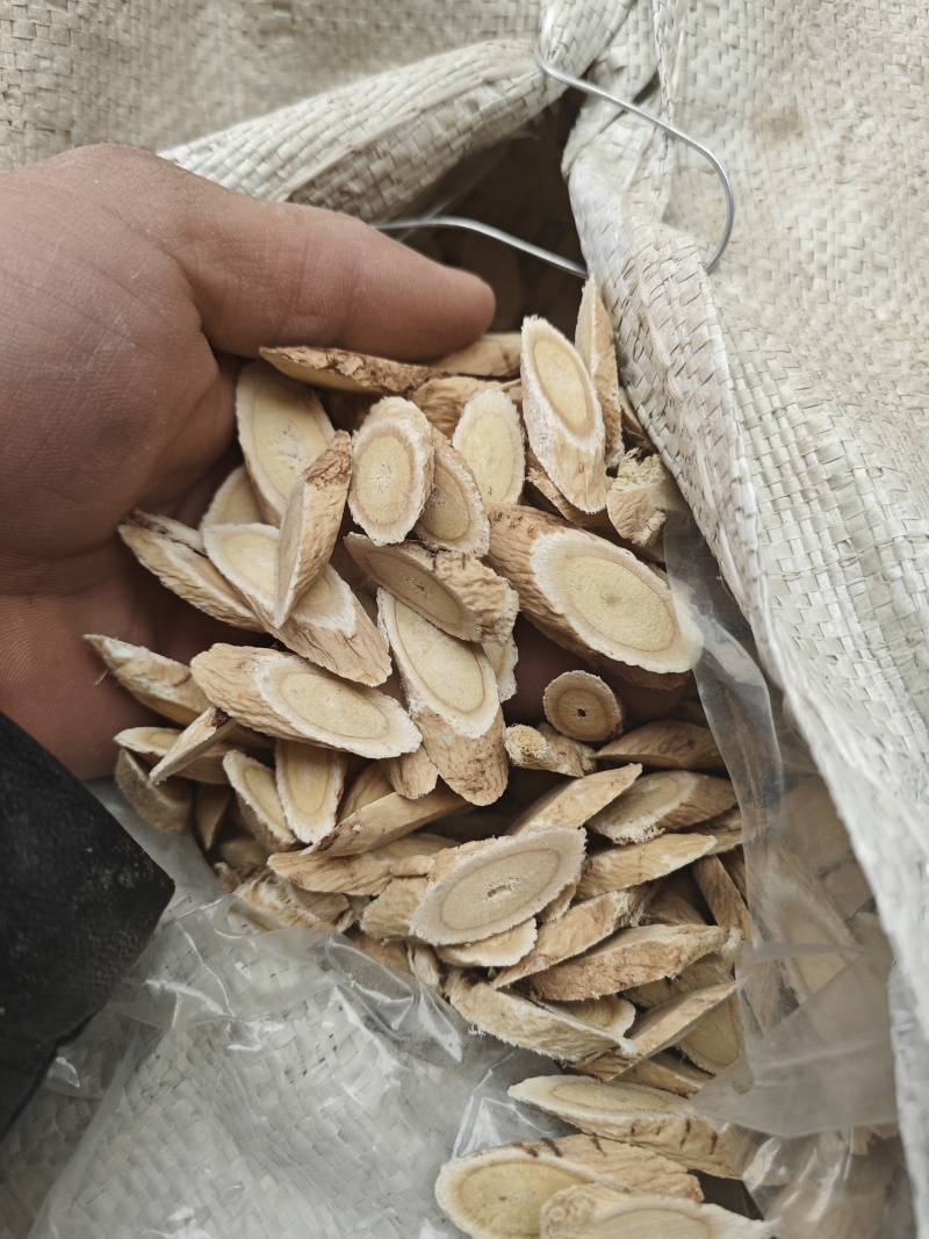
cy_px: 620
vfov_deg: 73.9
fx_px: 823
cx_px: 464
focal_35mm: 23
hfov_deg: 58.9
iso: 125
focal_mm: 5.43
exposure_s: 1/100
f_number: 1.8
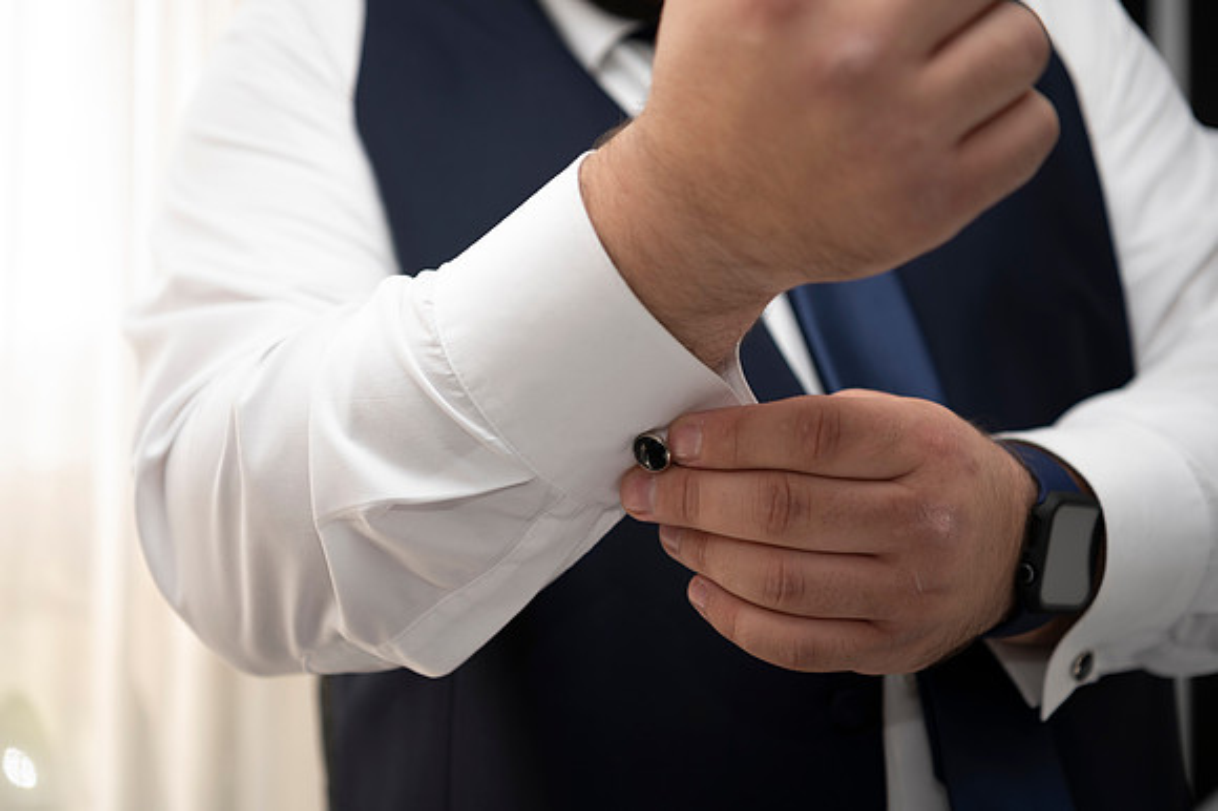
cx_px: 609
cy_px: 406
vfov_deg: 27.0
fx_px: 1691
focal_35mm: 50
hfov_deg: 39.6
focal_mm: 50
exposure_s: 1/100
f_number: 2.8
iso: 50
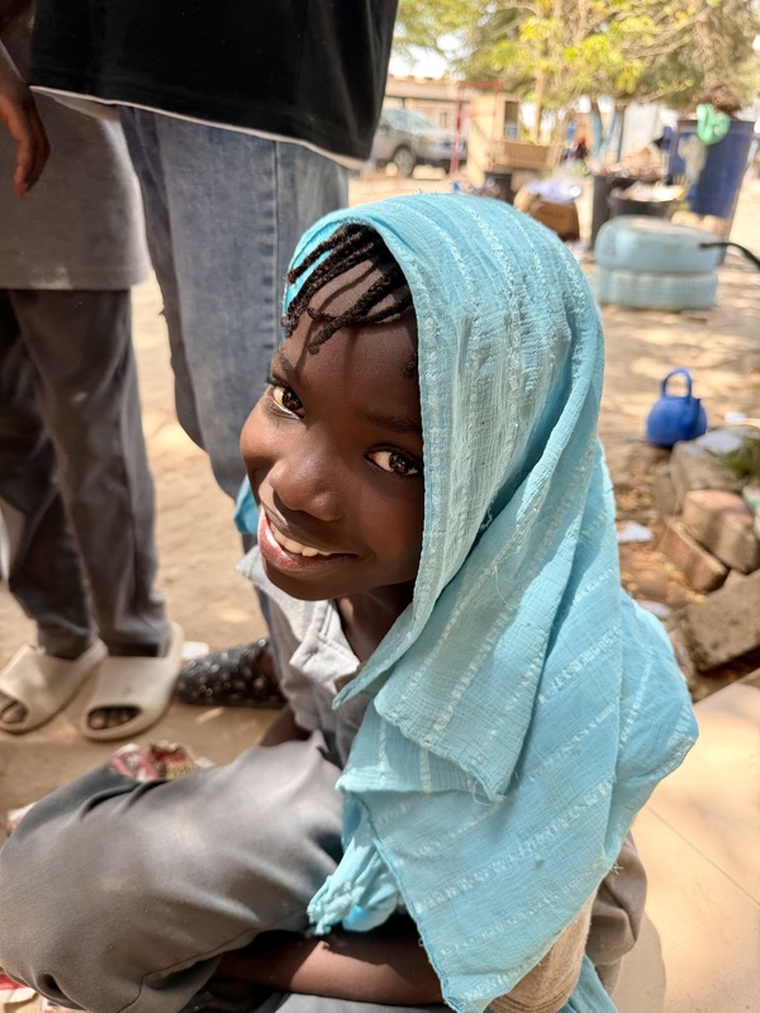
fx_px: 703
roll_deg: -3.3
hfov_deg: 56.8
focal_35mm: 24
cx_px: 380
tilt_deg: -26.3
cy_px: 506
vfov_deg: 71.6
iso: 80
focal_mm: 6.76
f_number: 1.78
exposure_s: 1/240
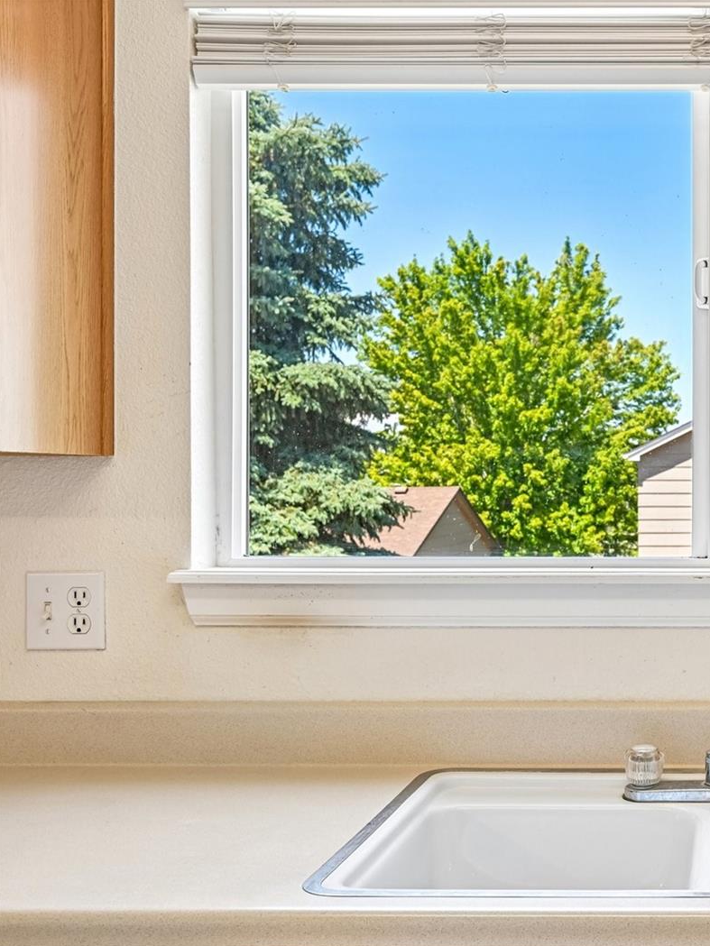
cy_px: 479
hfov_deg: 30.5
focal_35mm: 44
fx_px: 1203
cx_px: 716
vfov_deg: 42.9
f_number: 10
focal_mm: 30
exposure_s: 1/30
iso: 125
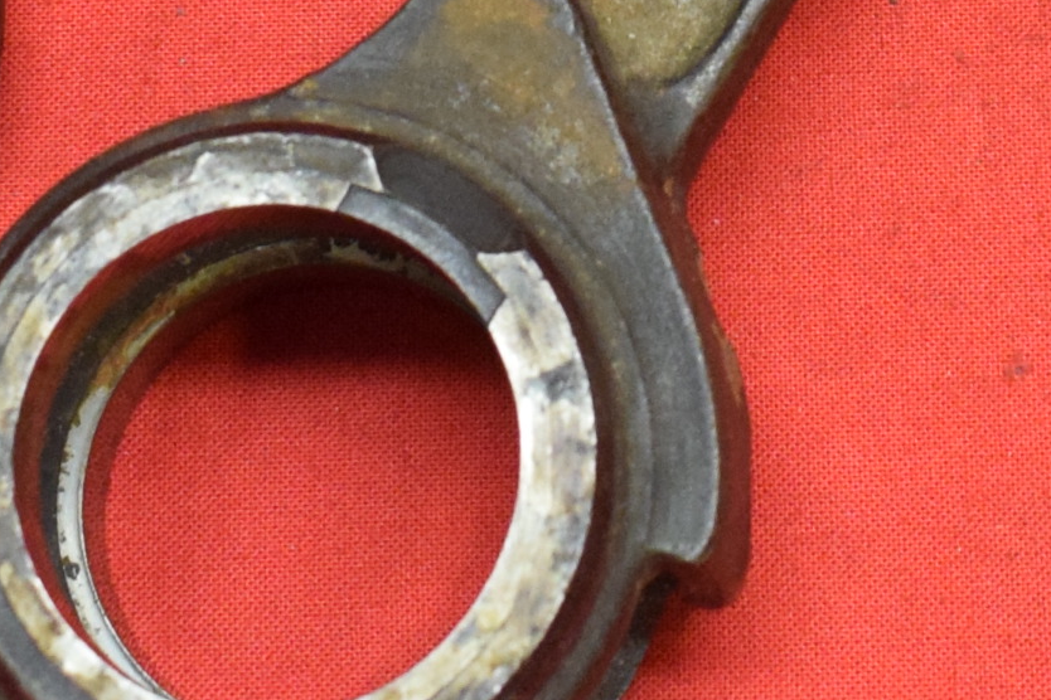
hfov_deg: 11.5
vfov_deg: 7.5
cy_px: -524
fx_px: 5196
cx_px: 853
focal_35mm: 178
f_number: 5
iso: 2000
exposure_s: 1/100
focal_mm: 22
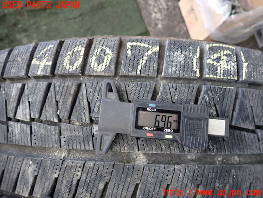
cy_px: 99
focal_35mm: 25
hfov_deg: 69.4
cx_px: 132
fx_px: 190
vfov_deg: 54.9
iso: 250
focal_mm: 4.5
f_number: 2
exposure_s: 1/30
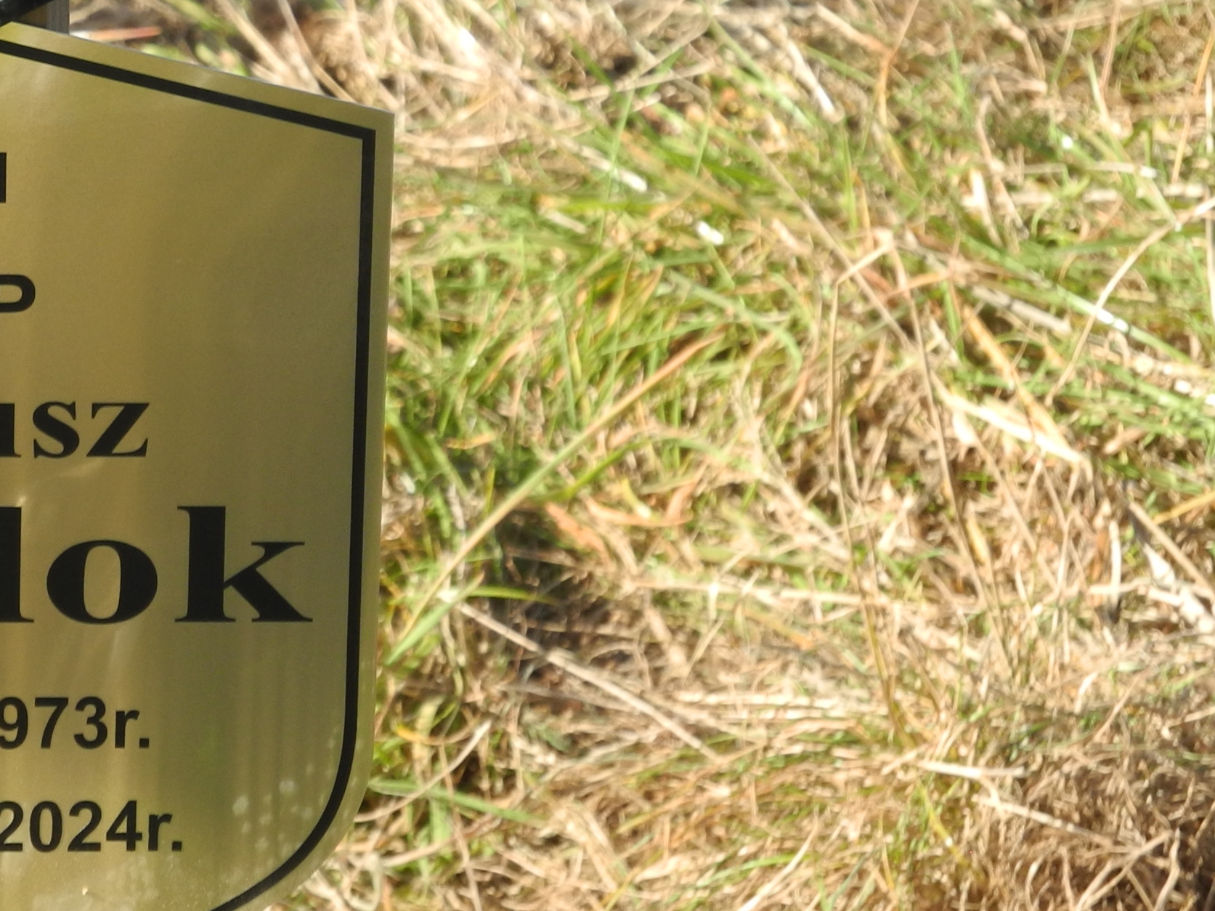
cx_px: -45
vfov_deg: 6.5
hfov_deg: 8.6
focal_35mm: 229
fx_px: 8036
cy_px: -60
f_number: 4.5
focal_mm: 22.5
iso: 100
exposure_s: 1/250
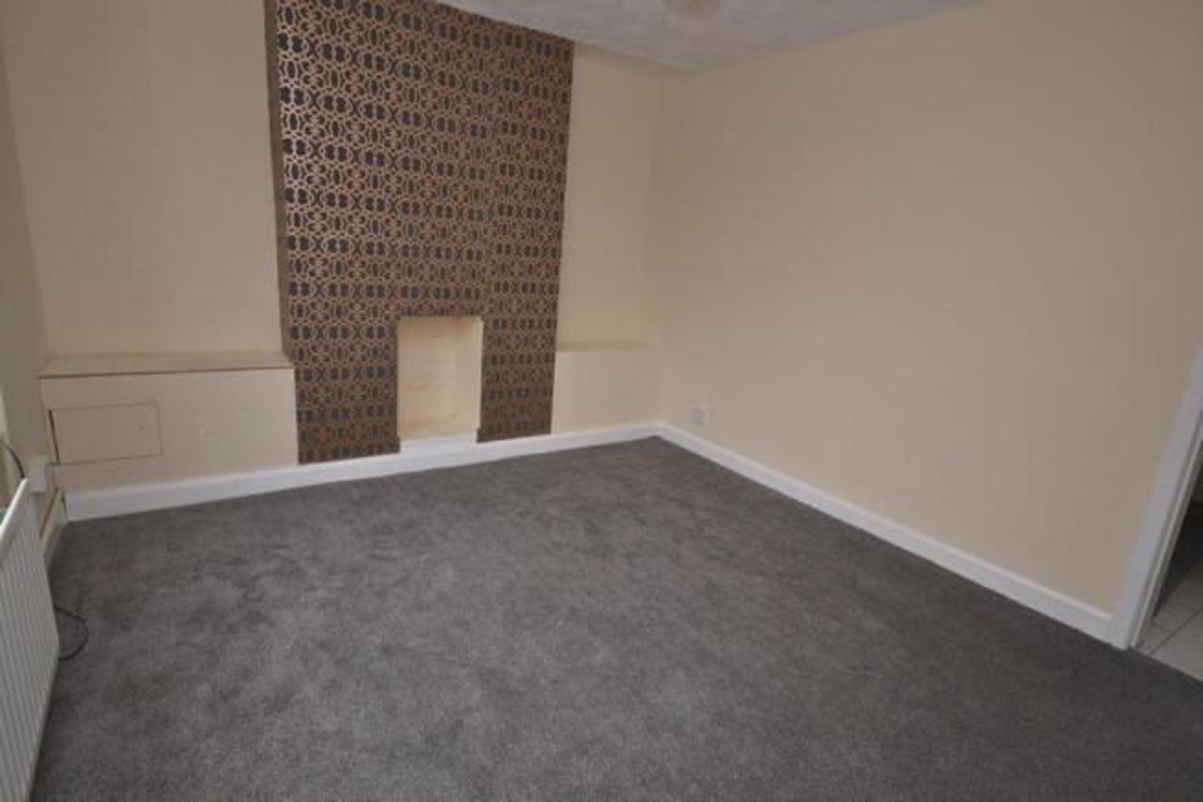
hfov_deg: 85.4
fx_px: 652
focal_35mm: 20
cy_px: 401
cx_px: 602
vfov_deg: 63.2
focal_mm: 13
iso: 800
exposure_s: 1/60
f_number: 4.5
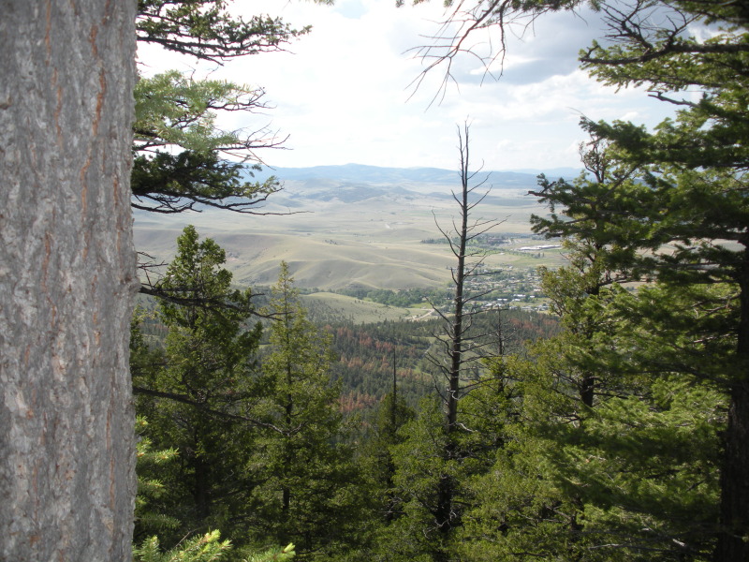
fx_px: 779
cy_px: 281
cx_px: 374
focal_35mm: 36
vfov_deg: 39.7
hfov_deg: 51.4
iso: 88
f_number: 3.5
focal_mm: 6.3
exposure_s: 1/640
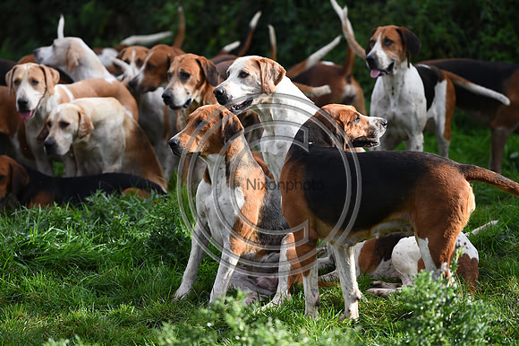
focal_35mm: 185
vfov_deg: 7.4
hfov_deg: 11.1
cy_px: 173
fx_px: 2665
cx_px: 260
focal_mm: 185
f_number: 4
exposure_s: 1/800
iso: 250
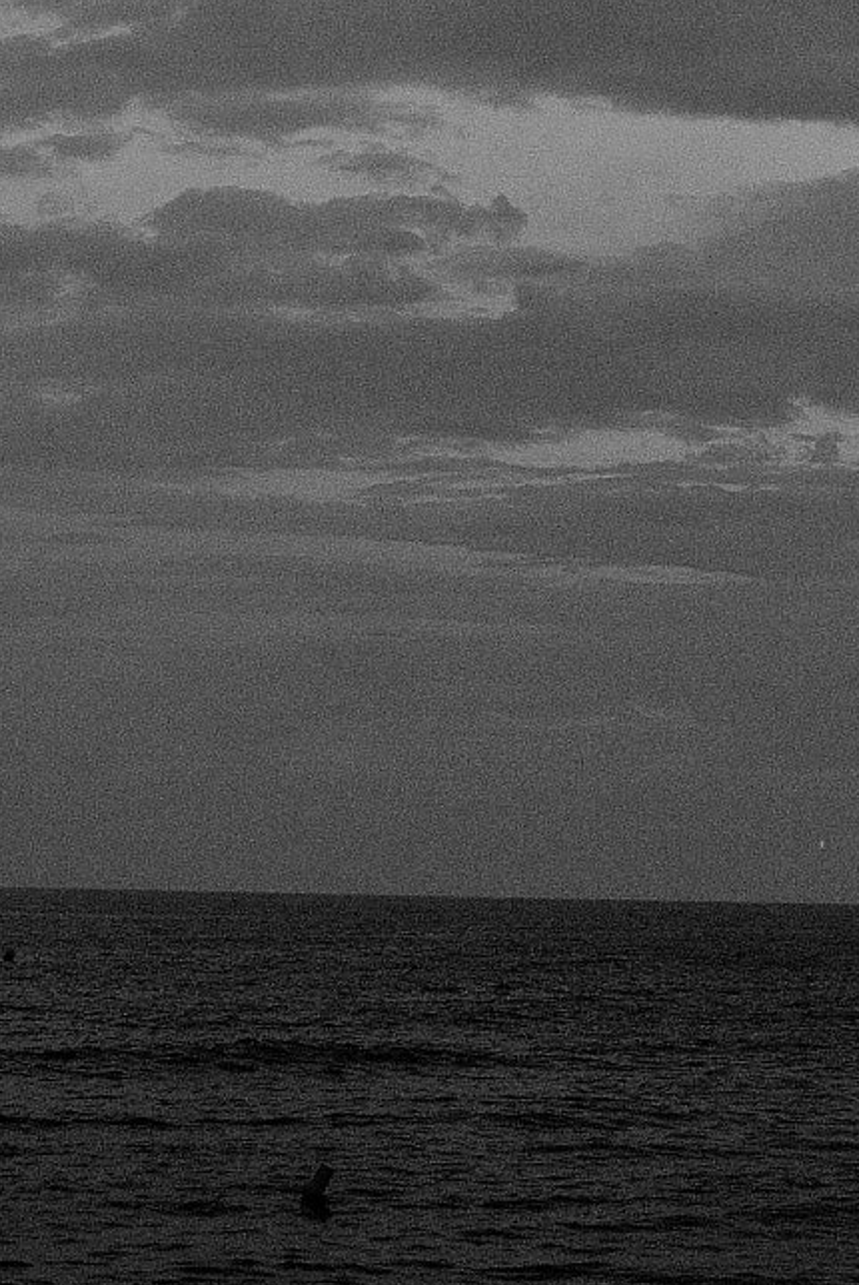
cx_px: 794
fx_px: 3866
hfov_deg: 12.6
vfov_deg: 18.5
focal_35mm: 108
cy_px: 98
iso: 400
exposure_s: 1/125
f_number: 9
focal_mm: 29
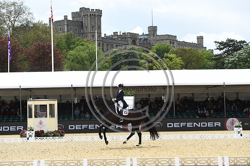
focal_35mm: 100
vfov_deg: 13.7
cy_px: 83
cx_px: 125
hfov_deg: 20.4
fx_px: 694
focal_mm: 100
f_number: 5
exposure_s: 1/1250
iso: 200
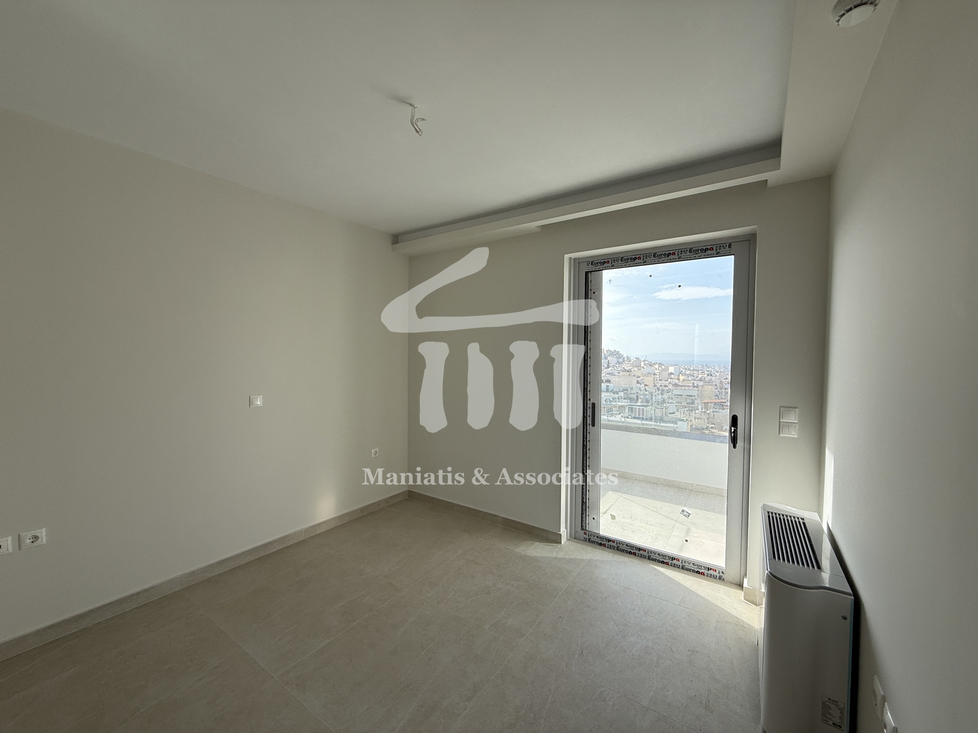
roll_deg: -0.5
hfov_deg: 102.1
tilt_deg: -0.8
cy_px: 366
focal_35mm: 14
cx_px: 489
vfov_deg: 85.7
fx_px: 396
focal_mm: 2.22
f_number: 2.2
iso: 50
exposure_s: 1/381
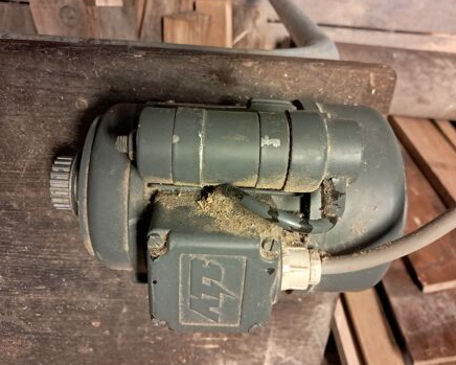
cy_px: 182
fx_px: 391
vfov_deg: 50.0
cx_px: 227
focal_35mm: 29
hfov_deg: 60.4
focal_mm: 4
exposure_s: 1/33
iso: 800
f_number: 1.8
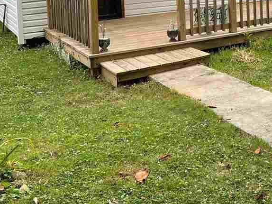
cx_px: 224
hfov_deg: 32.2
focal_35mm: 58
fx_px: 456
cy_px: -21
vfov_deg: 23.6
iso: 32
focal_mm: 4.2
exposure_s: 1/744
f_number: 1.6
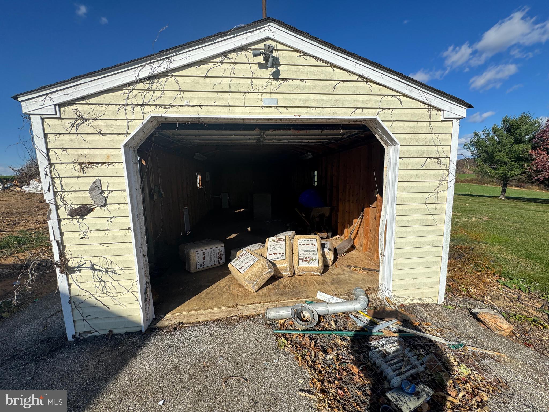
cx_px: 274
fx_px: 222
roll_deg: -0.2
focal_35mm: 14
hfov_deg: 102.1
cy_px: 206
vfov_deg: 85.7
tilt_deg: -5.1
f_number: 2.2
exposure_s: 1/1006
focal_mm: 2.22
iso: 40
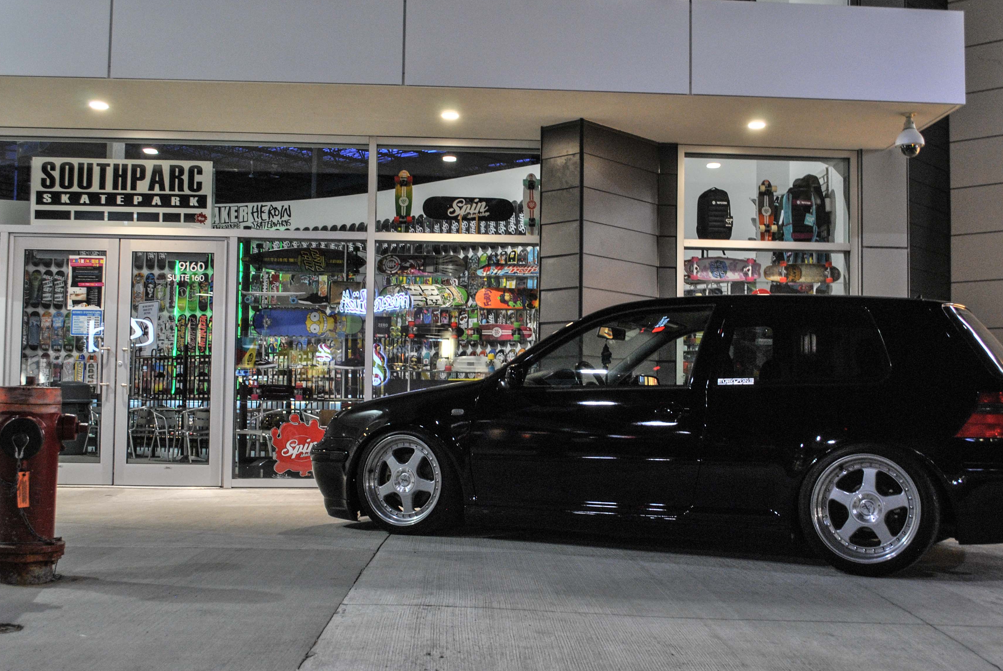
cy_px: 351
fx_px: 1227
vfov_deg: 30.6
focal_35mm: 44
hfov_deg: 44.4
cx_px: 534
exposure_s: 1/8
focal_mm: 26
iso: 400
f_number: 5.6
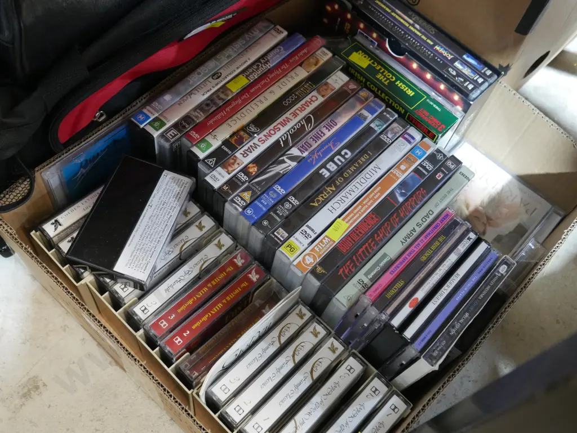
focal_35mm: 36
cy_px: 216
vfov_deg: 39.7
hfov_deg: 51.3
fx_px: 600
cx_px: 288
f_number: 4
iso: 3200
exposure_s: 1/30
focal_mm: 18
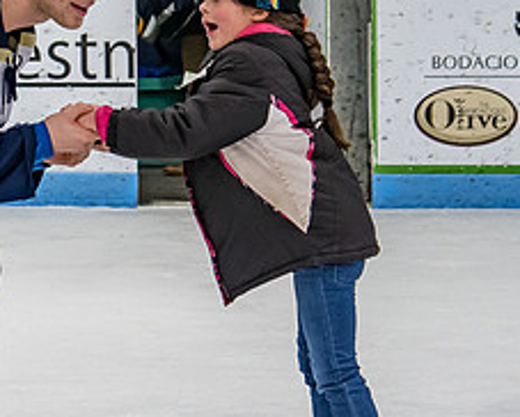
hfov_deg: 9.7
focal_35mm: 198
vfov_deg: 7.8
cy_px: 139
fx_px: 3050
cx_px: 117
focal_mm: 48
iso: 640
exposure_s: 1/250
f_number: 4
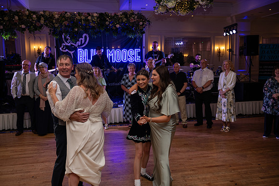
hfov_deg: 58.7
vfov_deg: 41.1
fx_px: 248
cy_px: 93
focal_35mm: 32
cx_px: 140
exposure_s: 1/160
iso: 500
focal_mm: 32
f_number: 3.5
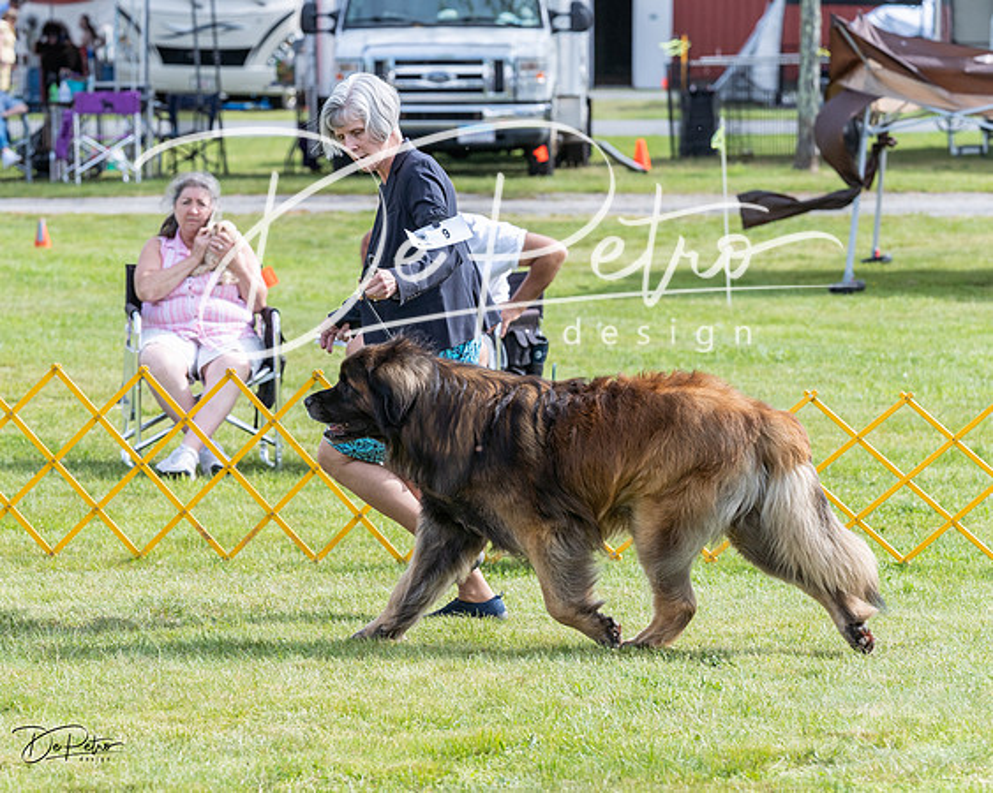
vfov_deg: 8.8
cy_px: 345
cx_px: 420
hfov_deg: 11.0
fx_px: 5155
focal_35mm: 175
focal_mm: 138
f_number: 5.6
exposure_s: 1/1250
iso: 500
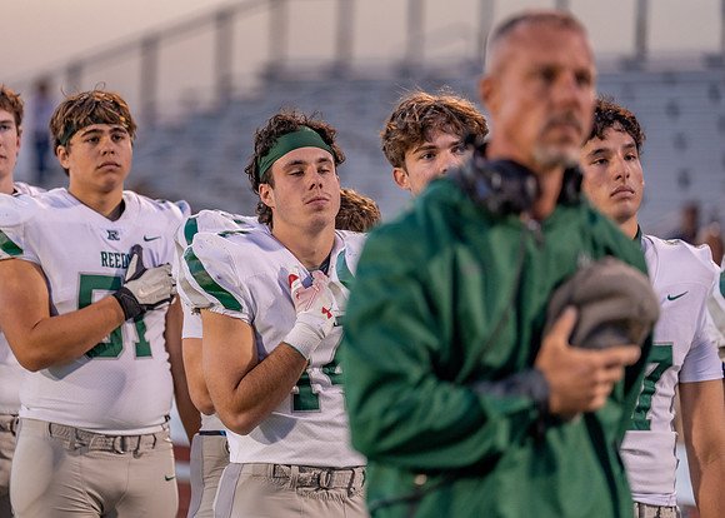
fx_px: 4373
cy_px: 230
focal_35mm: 212
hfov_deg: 9.5
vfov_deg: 6.8
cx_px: 264
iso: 500
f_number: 2.8
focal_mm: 170
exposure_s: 1/320
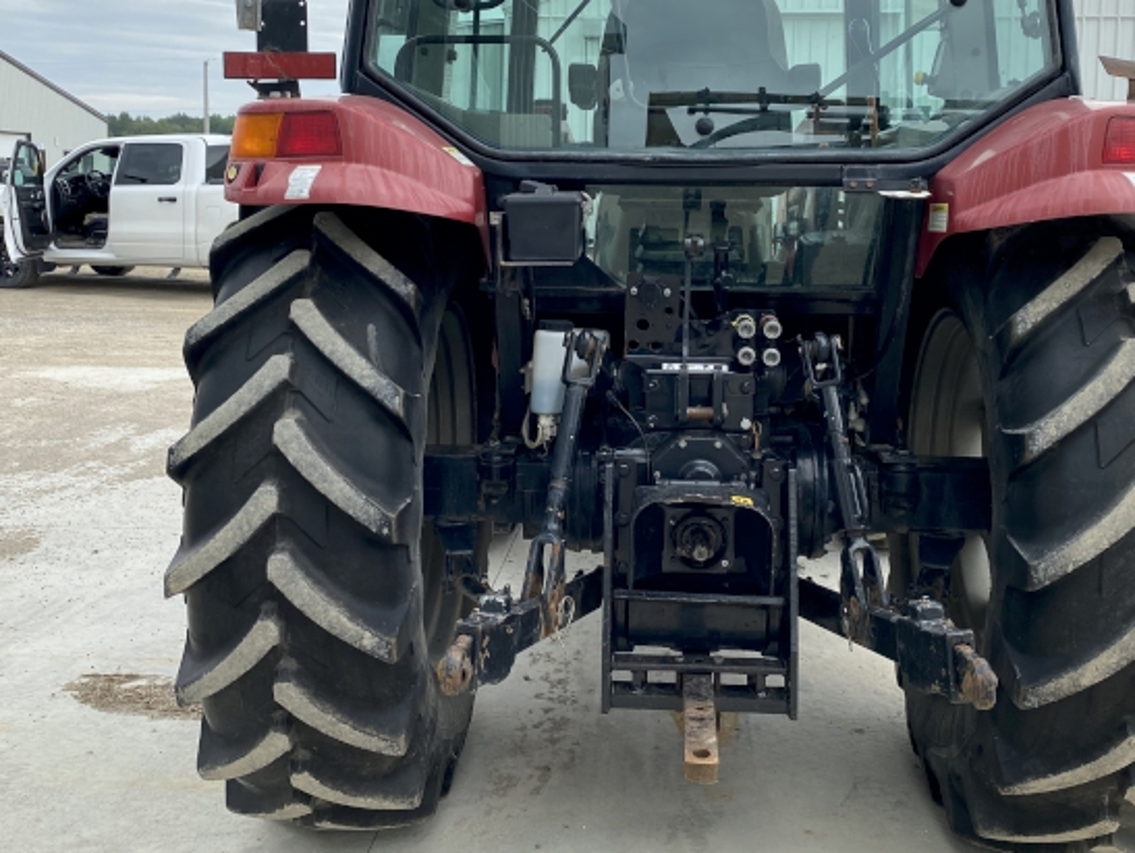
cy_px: 293
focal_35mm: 38
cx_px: 606
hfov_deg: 48.9
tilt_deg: -6.9
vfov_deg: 37.4
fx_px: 1247
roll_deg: -0.8
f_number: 1.8
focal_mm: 4.25
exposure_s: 1/1377
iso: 32
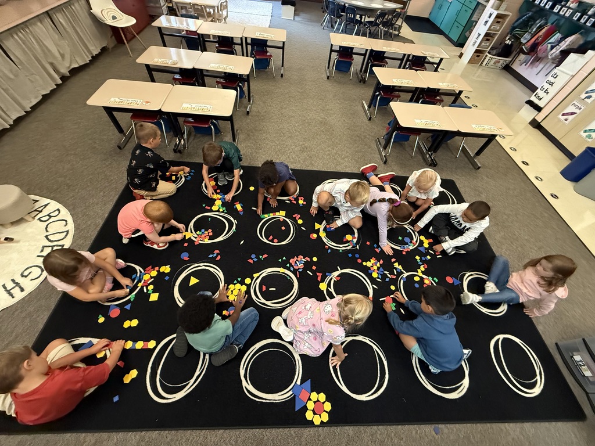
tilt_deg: -53.2
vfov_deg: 85.7
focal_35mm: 14
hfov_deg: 102.1
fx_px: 241
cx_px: 298
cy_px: 223
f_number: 2.2
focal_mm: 2.22
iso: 640
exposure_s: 1/60
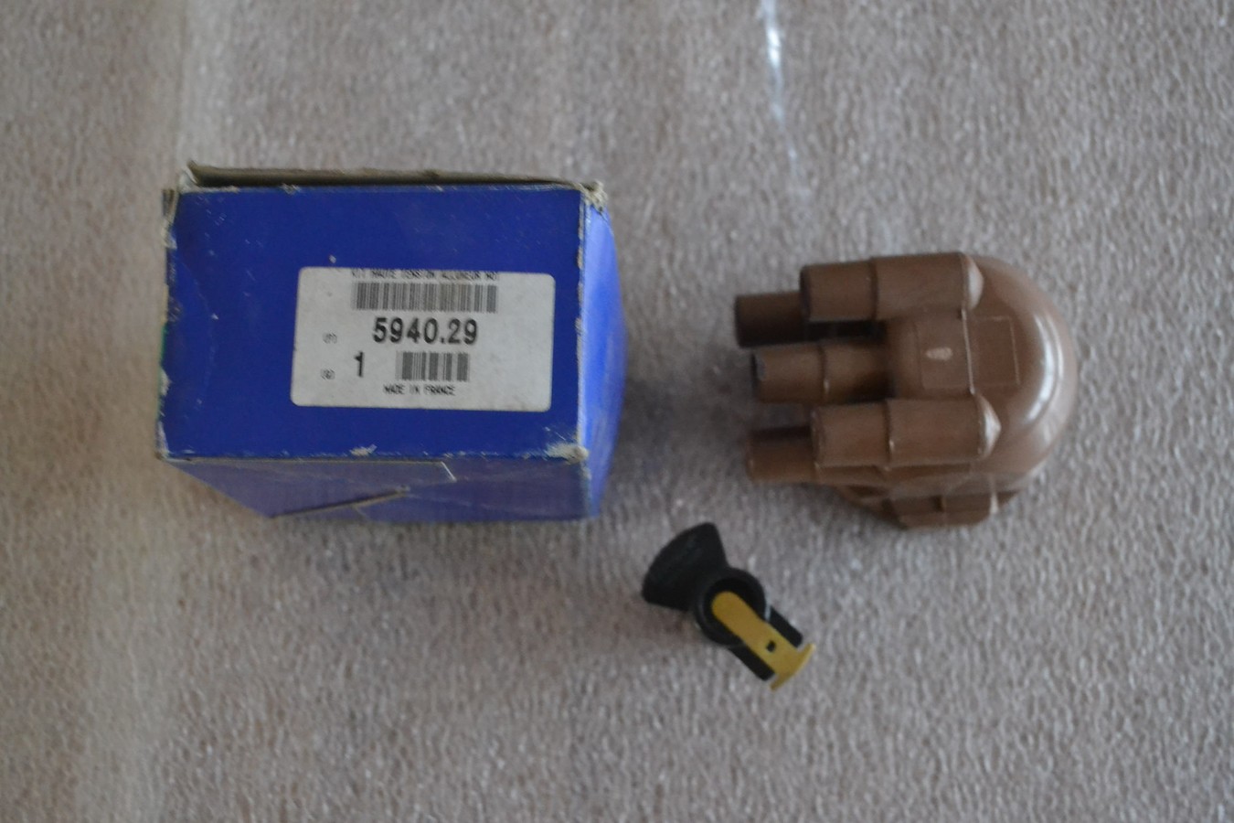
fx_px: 1542
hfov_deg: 43.6
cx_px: 617
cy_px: 412
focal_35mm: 45
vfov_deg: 29.9
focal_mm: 30
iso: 3200
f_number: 4.5
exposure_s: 1/15
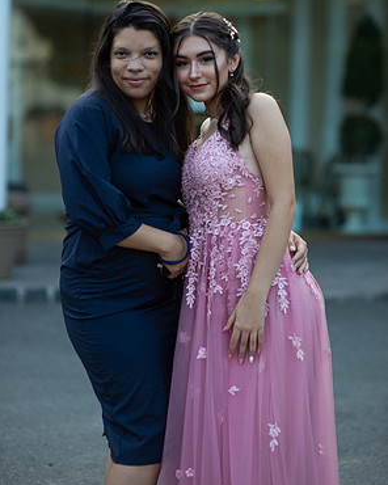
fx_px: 1392
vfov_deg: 19.7
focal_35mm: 97
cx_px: 193
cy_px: 206
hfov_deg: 15.9
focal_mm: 85
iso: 250
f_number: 2
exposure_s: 1/1000
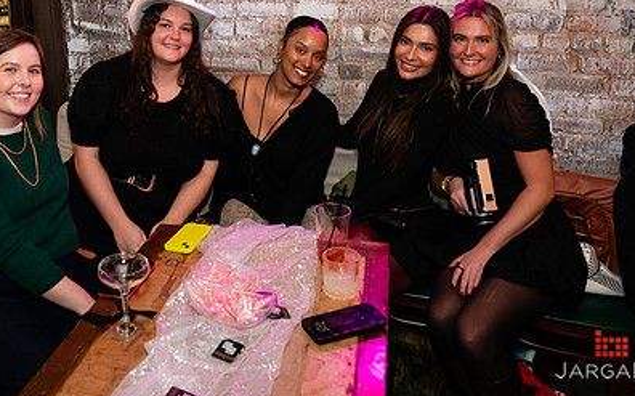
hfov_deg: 51.1
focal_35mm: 38
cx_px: 242
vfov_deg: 32.8
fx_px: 657
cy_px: 95
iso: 3200
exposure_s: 1/125
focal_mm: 24
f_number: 3.2
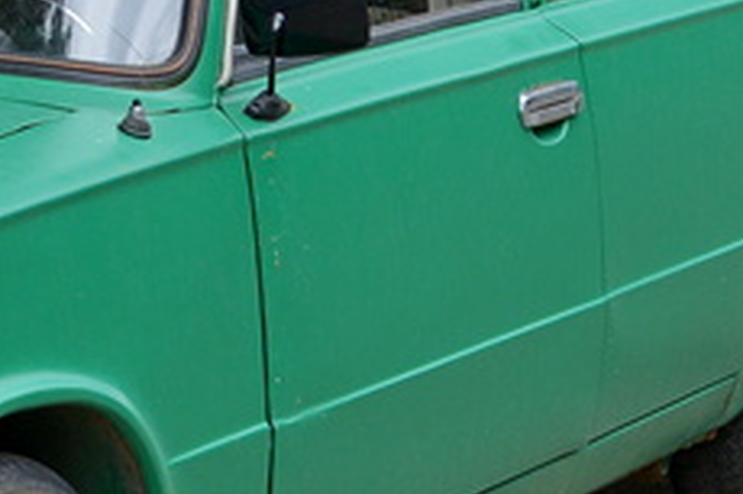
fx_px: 4145
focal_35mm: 201
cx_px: -320
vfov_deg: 6.8
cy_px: -113
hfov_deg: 10.0
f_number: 6.3
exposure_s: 1/250
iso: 320
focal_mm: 35
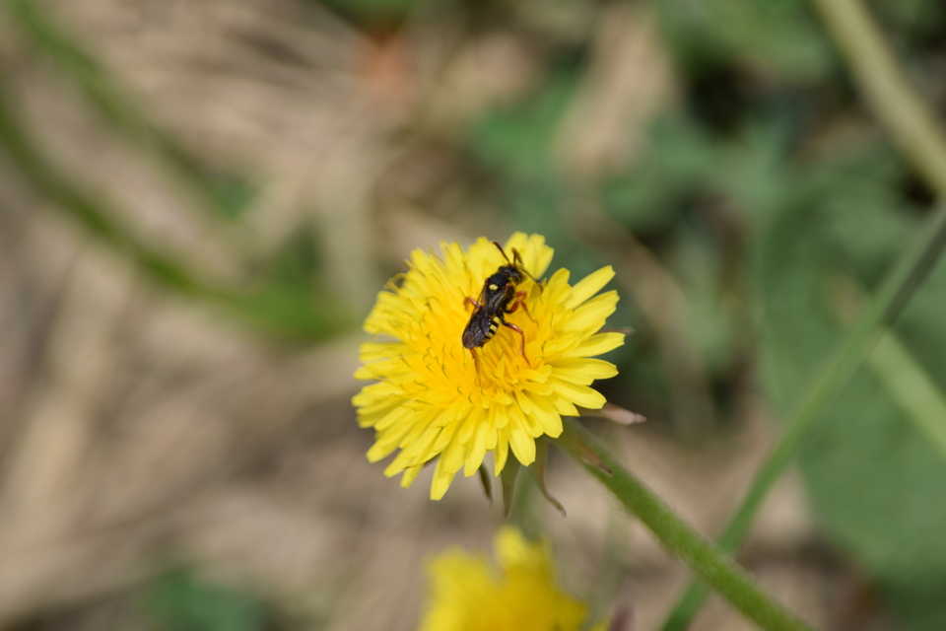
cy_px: 316
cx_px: 473
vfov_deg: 3.1
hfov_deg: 4.6
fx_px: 11824
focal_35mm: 450
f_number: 8
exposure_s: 1/500
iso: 200
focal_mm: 300
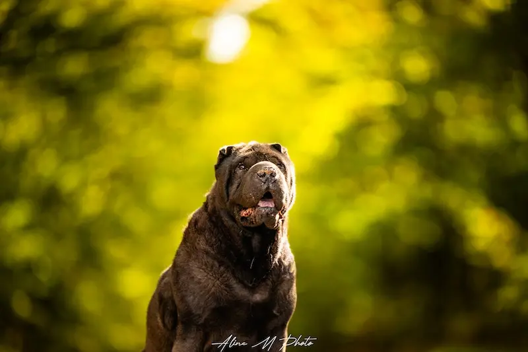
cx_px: 293
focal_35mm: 246
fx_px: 3611
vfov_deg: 5.6
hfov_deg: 8.4
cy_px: 213
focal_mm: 200
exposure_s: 1/640
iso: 400
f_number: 2.8
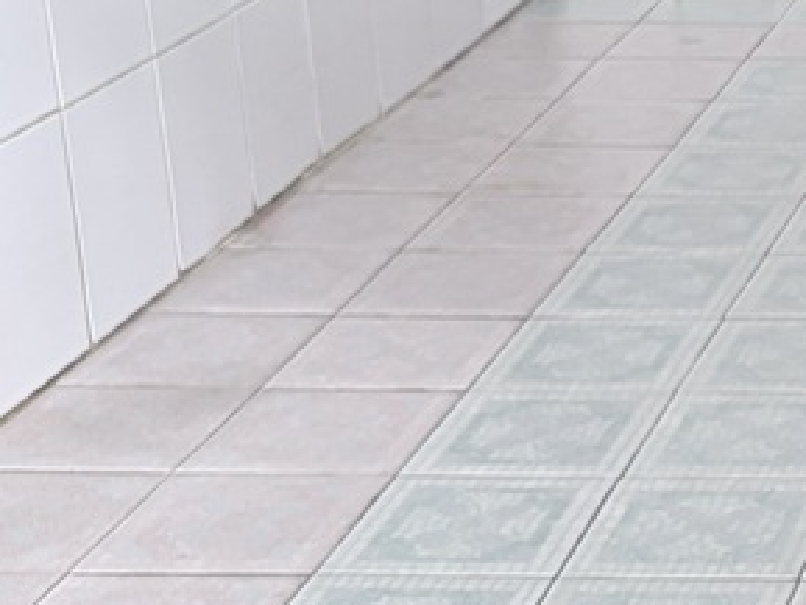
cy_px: 112
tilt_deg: -15.9
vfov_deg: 12.8
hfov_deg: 15.1
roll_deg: -0.3
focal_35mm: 115
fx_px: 2679
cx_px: 1383
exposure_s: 1/76
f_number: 1.6
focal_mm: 5.96
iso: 125
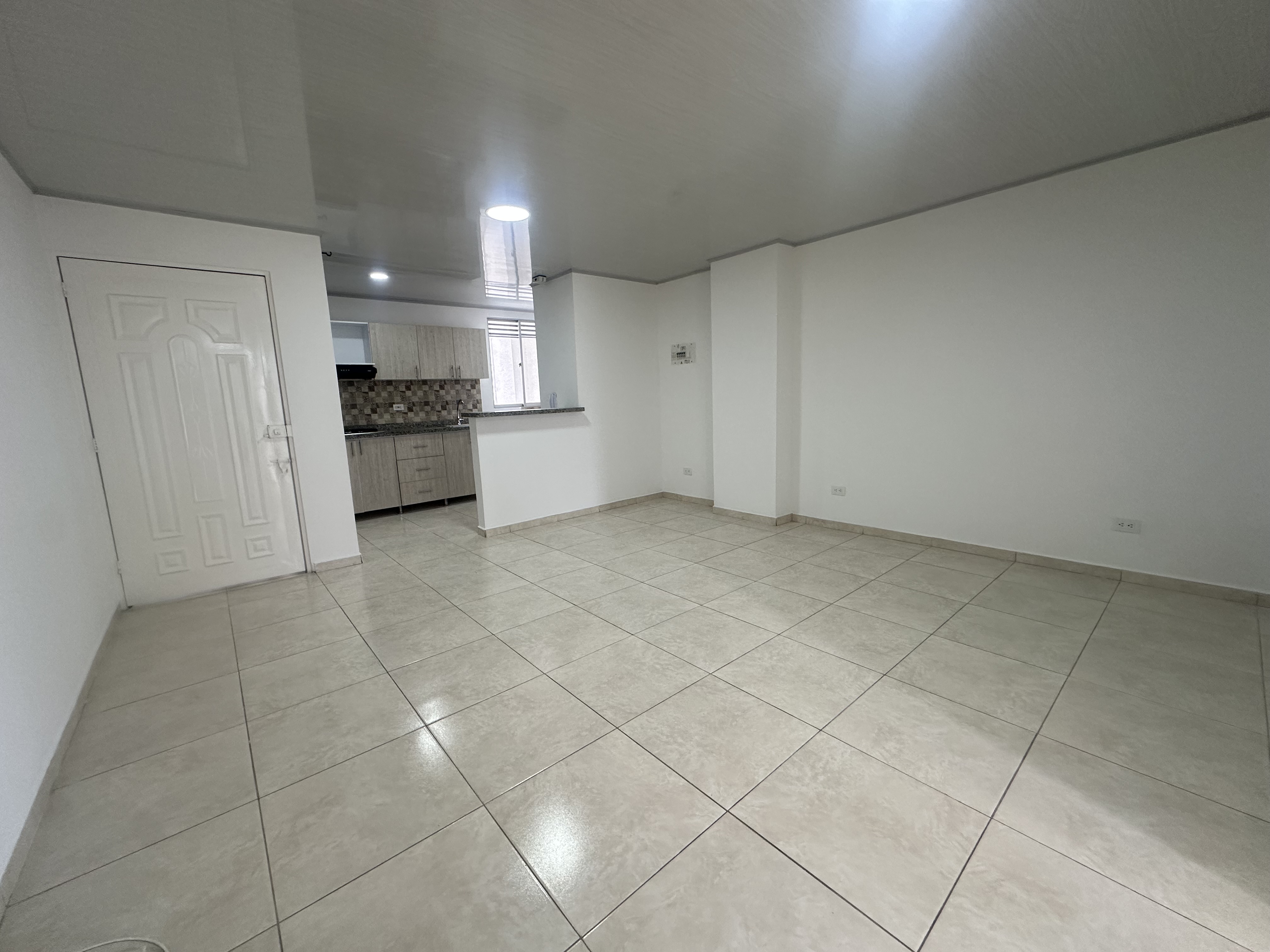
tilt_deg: -9.0
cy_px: 476
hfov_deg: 102.1
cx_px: 635
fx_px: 514
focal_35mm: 14
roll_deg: +1.0
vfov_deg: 85.7
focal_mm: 2.22
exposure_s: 1/120
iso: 200
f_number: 2.2
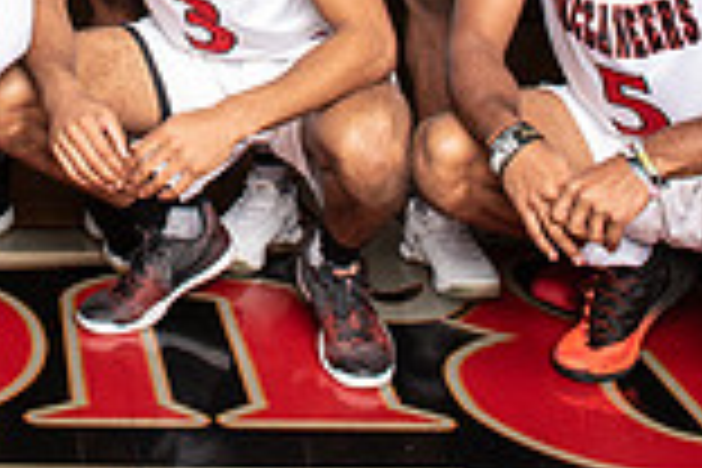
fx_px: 1735
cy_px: -376
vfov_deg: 13.7
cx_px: 45
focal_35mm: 89
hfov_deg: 22.2
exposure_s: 1/200
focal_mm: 24
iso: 320
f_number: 14
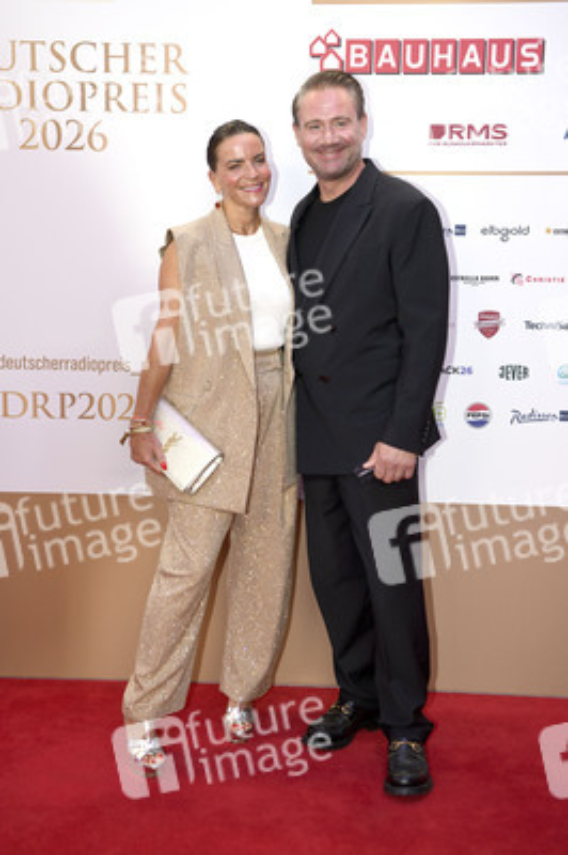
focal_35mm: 50
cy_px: 428
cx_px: 284
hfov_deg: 26.9
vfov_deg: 39.6
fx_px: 1185
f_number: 3.5
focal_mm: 50
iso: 800
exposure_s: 1/200
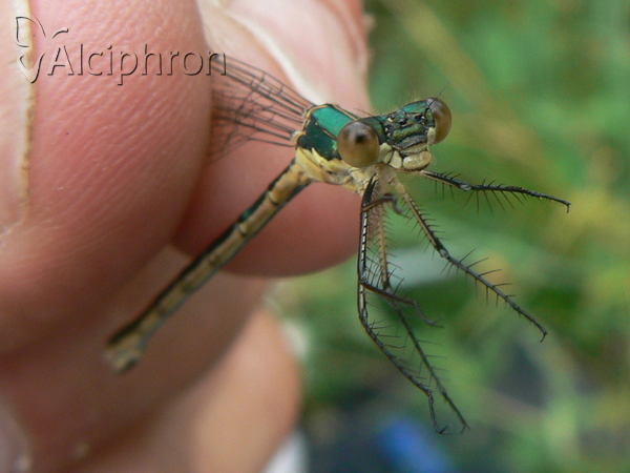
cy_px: 236
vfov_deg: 39.7
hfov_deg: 51.4
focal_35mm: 36
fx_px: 655
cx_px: 315
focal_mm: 6
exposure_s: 1/125
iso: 80
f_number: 4.5
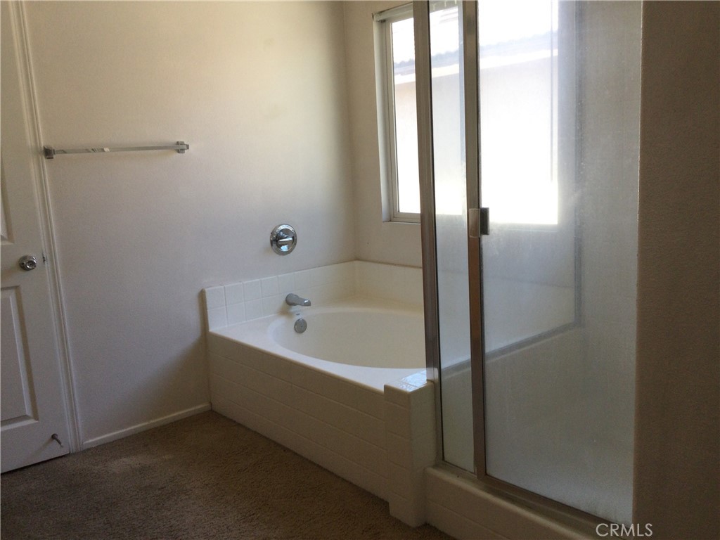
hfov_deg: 58.4
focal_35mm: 31
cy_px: 270
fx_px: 645
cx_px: 360
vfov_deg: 45.4
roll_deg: +2.3
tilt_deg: -12.9
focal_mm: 3.3
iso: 32
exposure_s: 1/60
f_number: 2.4
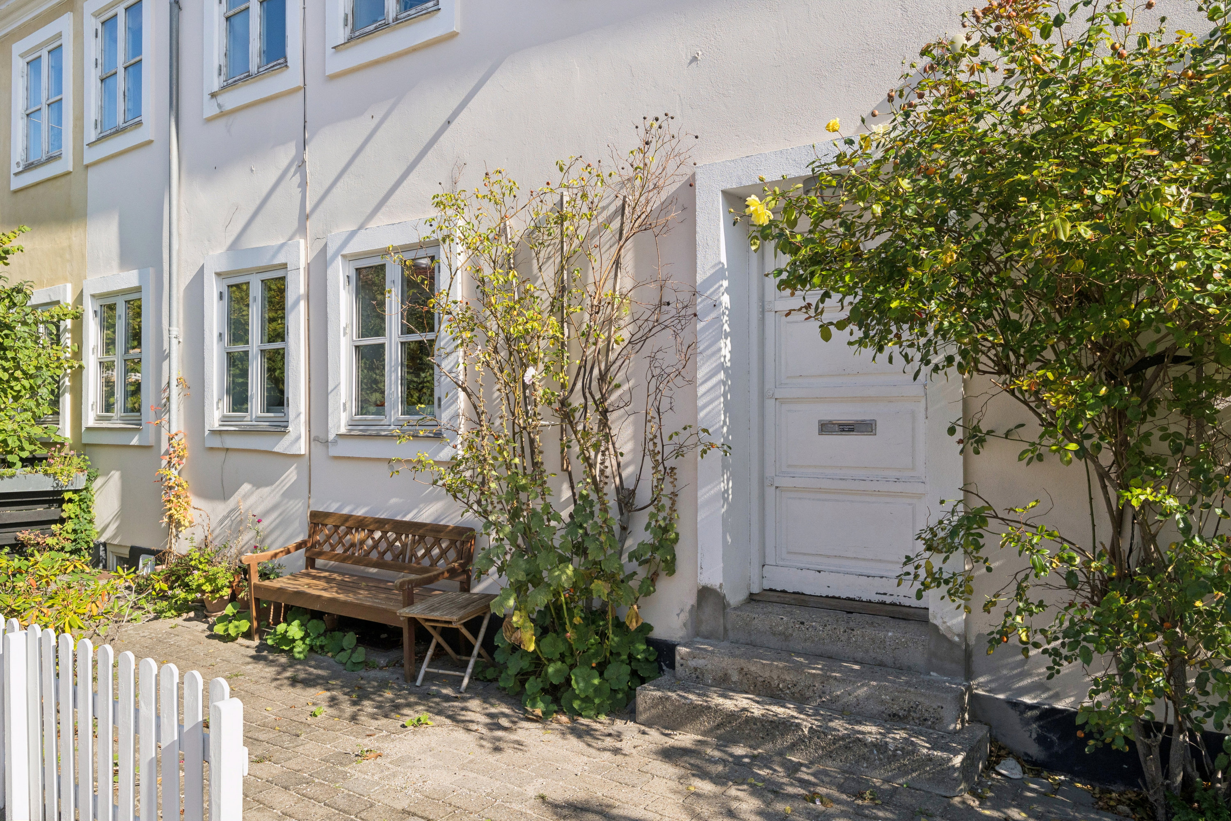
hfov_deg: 71.4
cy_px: 410
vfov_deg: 51.2
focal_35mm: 25
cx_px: 616
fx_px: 857
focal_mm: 16.7
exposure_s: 1/1000
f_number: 6.3
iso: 400
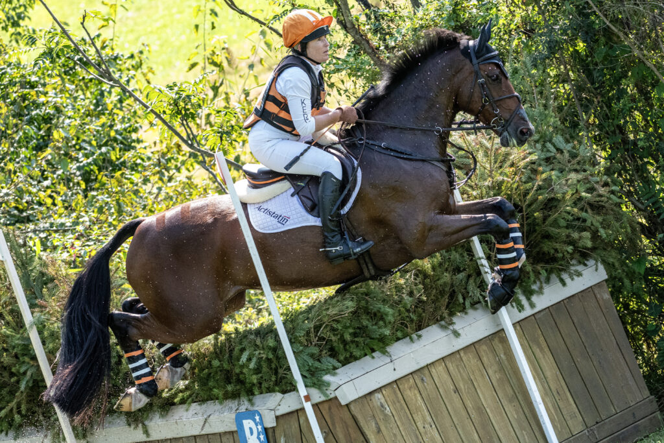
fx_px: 5534
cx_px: 332
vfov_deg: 4.6
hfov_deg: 6.9
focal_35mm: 300
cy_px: 222
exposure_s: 1/1600
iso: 2800
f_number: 5.6
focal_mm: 200
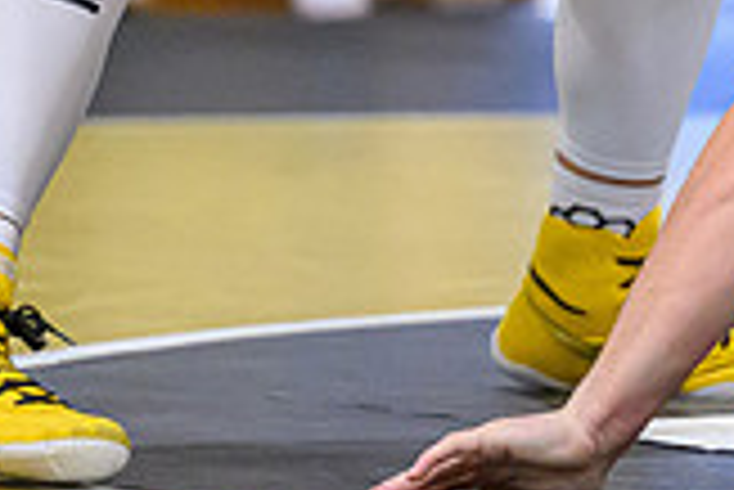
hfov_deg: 4.1
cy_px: 24
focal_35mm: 499
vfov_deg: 2.8
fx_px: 10183
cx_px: 653
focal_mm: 103
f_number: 2.8
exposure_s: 1/800
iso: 9000
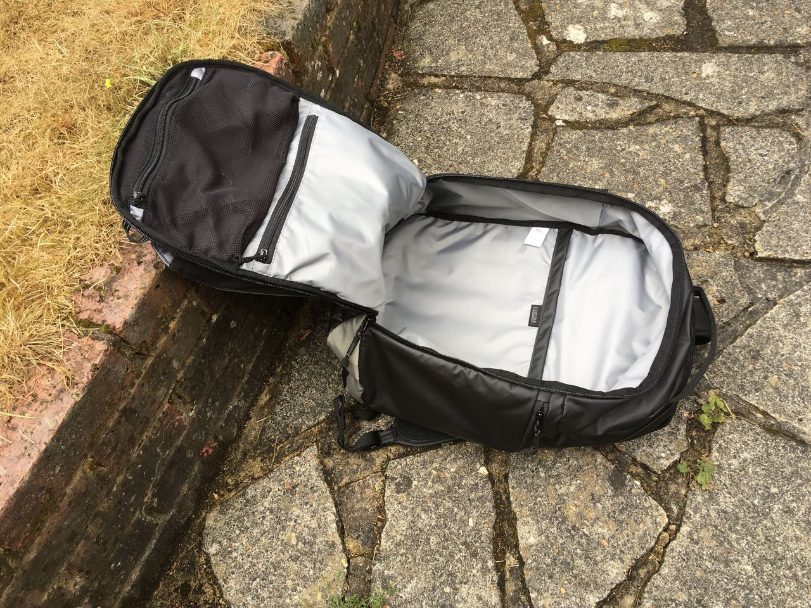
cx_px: 406
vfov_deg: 48.2
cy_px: 304
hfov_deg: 61.7
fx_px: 679
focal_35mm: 29
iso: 25
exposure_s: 1/125
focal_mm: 4.15
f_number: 2.2
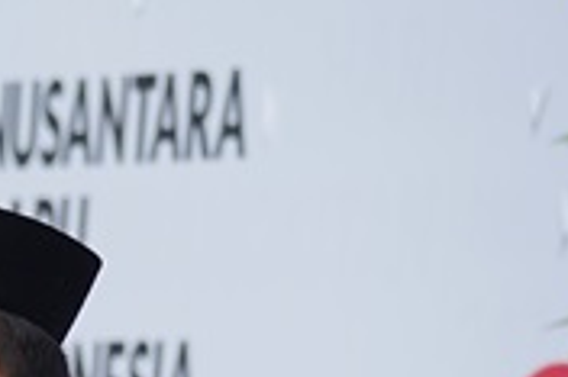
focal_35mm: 903
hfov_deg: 2.3
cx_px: -140
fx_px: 14234
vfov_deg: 1.5
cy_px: 503
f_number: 5.6
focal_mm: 135
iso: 500
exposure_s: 1/640
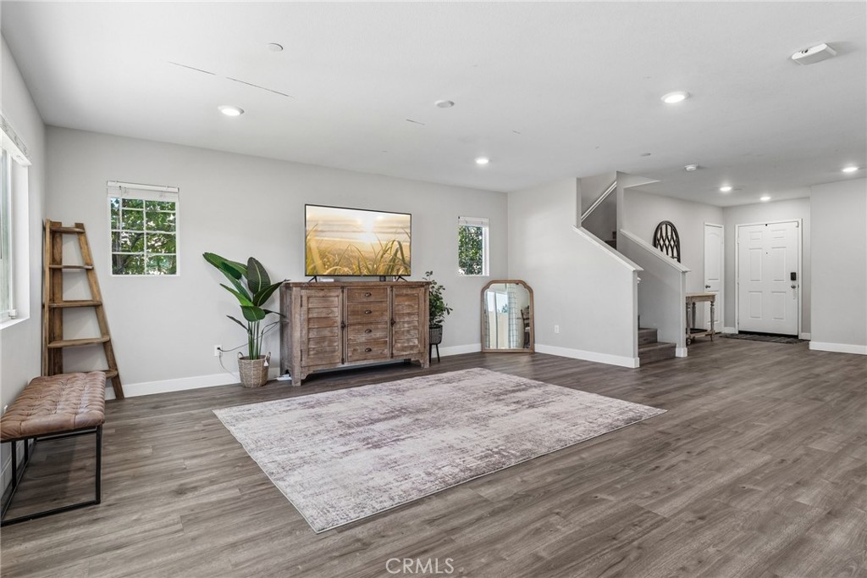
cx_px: 434
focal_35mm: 18
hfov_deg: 91.3
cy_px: 289
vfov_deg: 68.5
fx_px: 424
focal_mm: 17.6
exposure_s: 1/40
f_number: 8
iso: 400
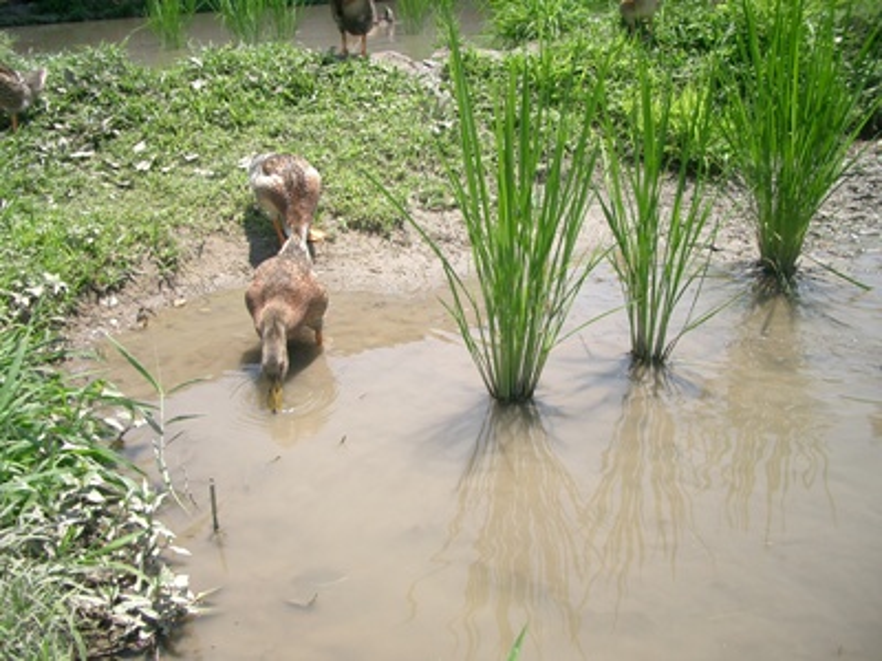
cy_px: 330
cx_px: 441
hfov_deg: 52.6
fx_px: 892
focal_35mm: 35
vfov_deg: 40.7
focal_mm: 5.8
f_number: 2.6
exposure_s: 1/640
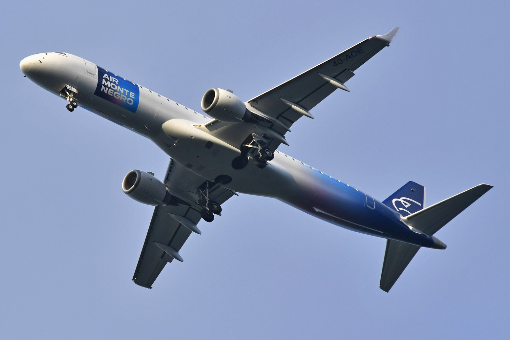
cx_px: 244
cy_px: 174
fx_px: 6771
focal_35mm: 478
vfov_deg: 2.9
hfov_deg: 4.3
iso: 250
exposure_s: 1/800
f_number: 11
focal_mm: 300
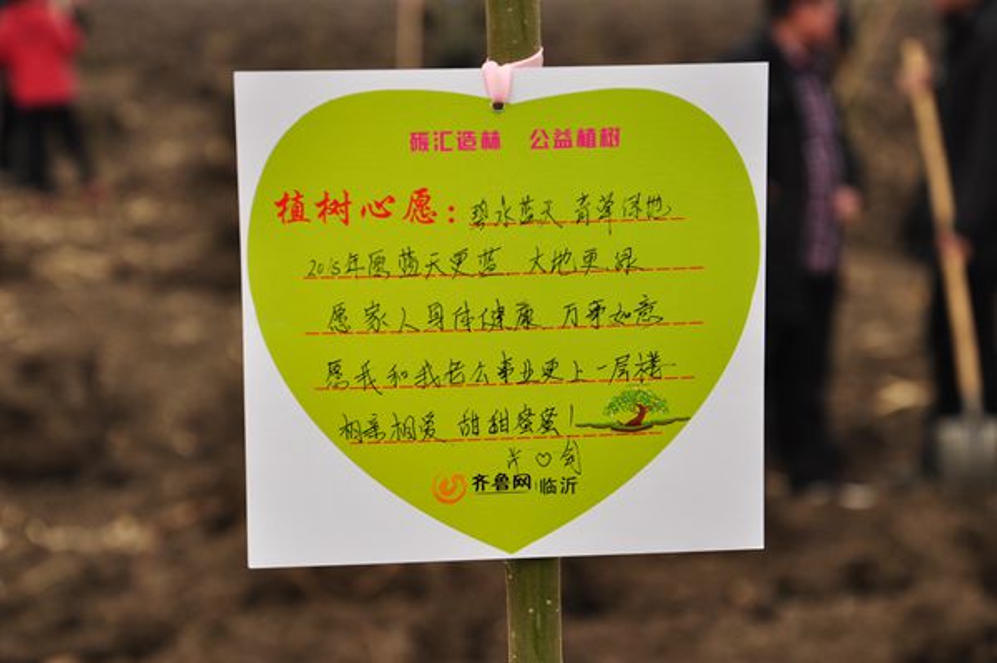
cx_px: 498
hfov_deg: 20.6
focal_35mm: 99
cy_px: 332
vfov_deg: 13.8
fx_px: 2739
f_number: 7.1
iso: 320
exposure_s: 1/800
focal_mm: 66
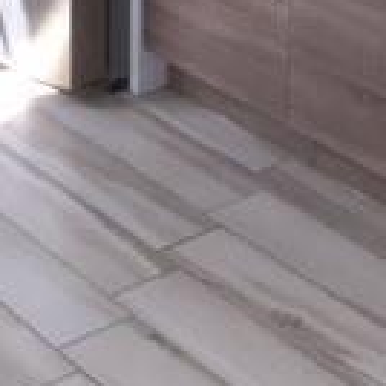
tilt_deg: -10.4
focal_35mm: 122
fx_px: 1539
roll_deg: -1.9
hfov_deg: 14.0
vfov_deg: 13.0
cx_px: 409
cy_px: -294
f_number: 2.2
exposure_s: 1/60
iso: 25
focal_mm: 4.15
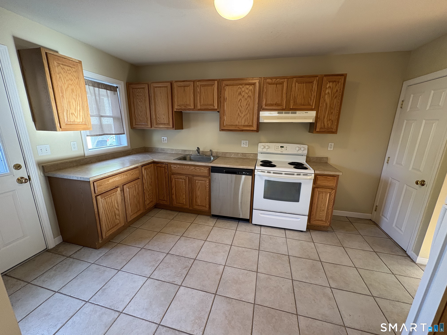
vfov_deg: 85.7
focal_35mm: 14
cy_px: 168
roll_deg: -0.4
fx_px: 181
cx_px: 224
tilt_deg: -13.7
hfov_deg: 102.1
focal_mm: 2.22
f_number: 2.2
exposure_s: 1/60
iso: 250
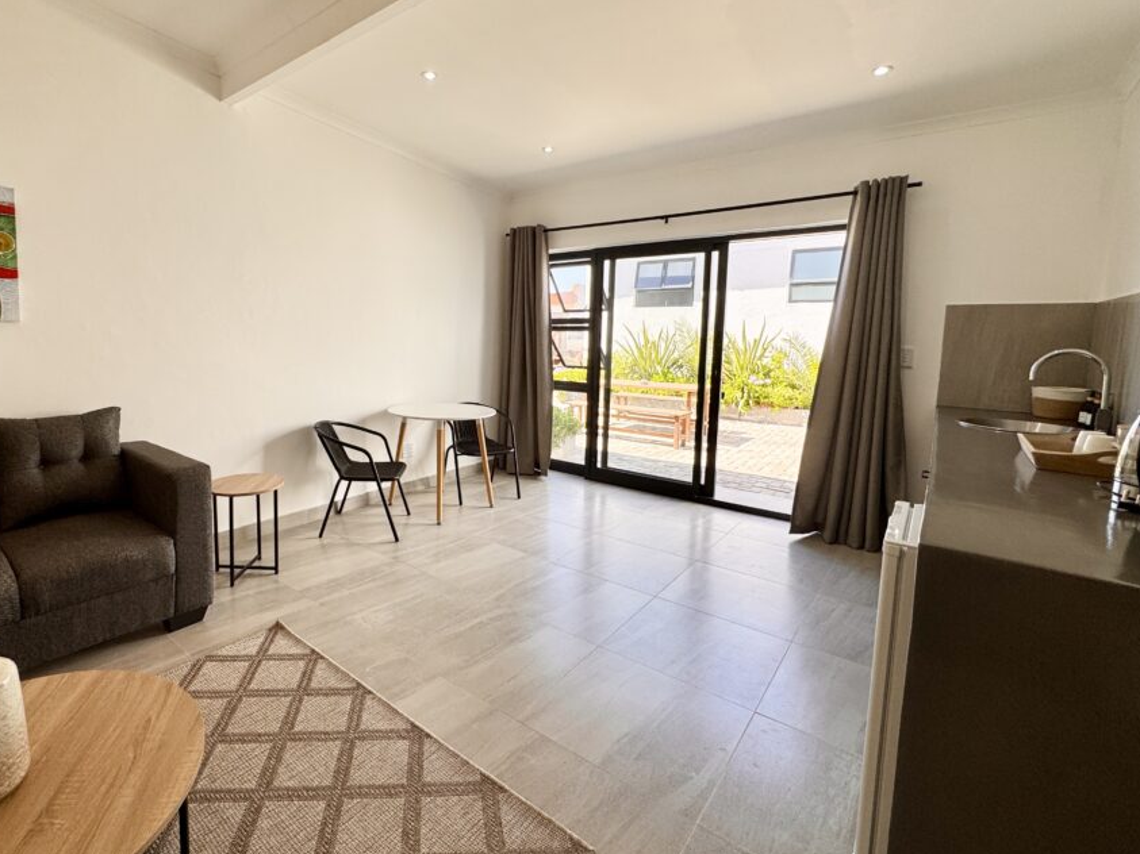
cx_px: 457
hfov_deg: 89.9
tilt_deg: -5.6
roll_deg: -0.7
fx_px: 560
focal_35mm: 17
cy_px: 385
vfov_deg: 74.5
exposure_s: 1/282
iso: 40
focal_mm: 2.22
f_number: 2.2
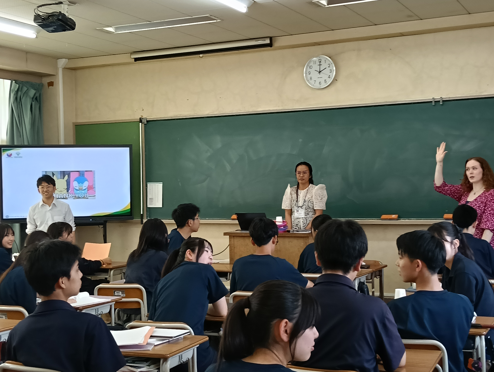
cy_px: 186
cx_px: 247
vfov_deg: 28.6
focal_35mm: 51
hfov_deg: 37.4
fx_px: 729
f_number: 1.8
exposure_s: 1/33.3
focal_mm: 3.98
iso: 160
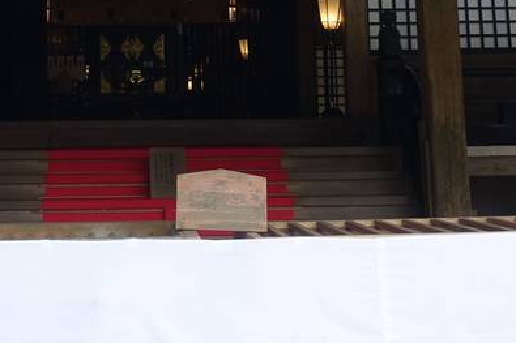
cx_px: 153
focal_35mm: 73
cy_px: -91
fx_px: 1046
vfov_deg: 17.6
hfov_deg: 27.5
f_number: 1.8
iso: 125
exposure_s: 1/500
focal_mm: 8.8
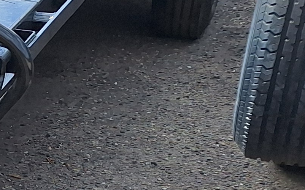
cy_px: 206
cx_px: -454
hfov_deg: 12.6
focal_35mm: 124
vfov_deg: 10.4
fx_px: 1031
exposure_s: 1/1681
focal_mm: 5.54
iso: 40
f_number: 1.8
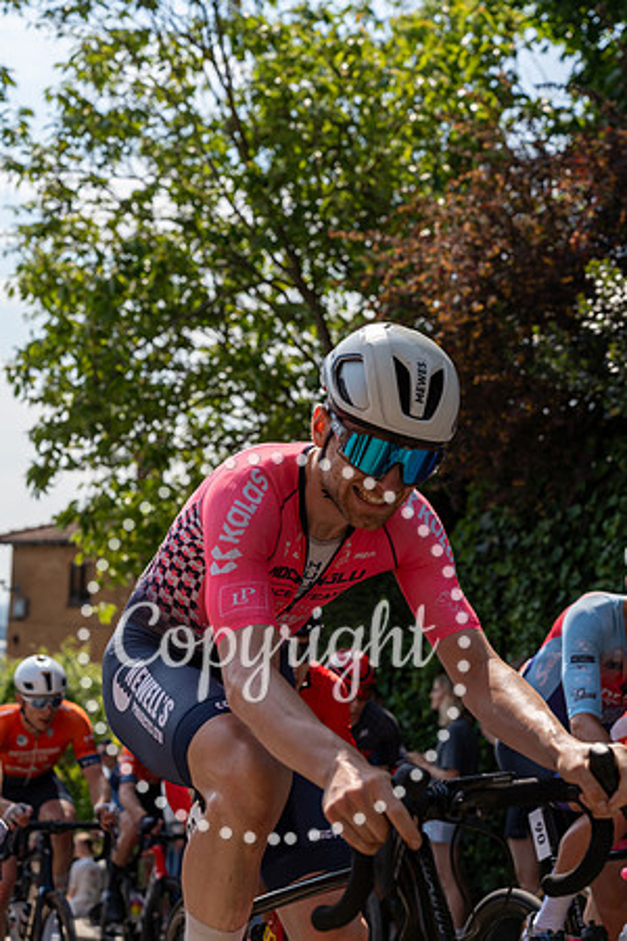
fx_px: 1515
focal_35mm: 58
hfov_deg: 23.4
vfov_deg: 34.5
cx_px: 314
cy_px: 470
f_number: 4.5
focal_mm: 58
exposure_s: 1/1000
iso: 100
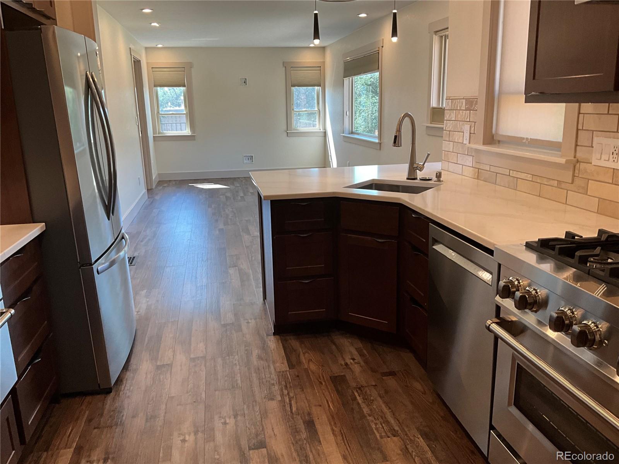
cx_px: 310
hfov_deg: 61.7
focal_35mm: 29
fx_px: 519
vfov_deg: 48.2
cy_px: 232
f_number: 1.8
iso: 64
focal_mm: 3
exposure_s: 1/120
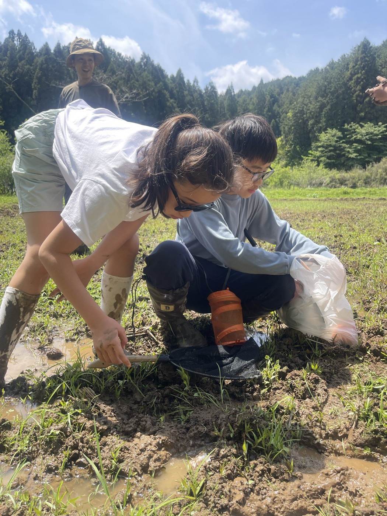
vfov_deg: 69.4
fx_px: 373
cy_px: 258
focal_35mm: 25
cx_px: 194
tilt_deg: -8.1
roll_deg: +0.6
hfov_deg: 54.9
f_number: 1.6
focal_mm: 5.1
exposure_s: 1/1020
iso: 32
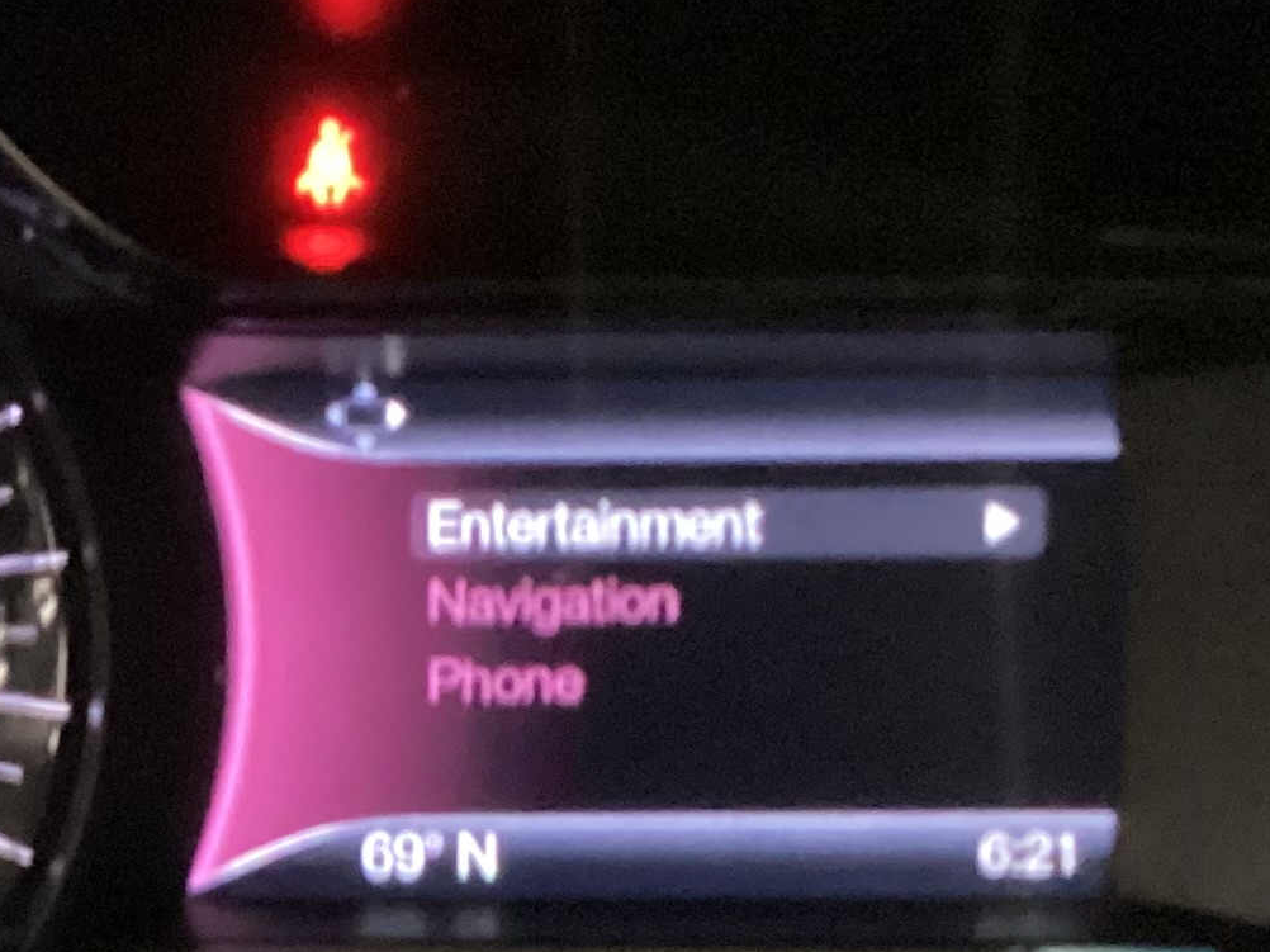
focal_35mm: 101
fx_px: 3705
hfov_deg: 18.2
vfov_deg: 14.6
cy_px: 652
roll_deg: -1.0
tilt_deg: -24.9
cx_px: -370
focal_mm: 3.3
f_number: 2.4
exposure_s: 1/17
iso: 800
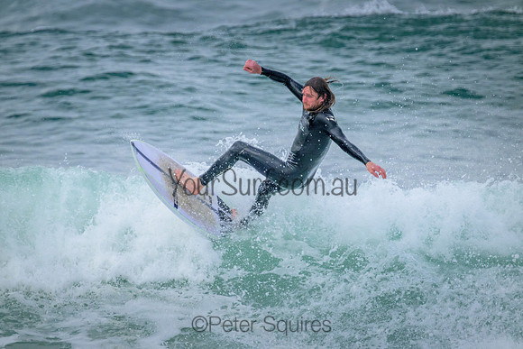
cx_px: 262
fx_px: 11624
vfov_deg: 1.7
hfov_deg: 2.6
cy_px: 174
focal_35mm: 800
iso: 3200
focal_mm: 800
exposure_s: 1/1600
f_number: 11
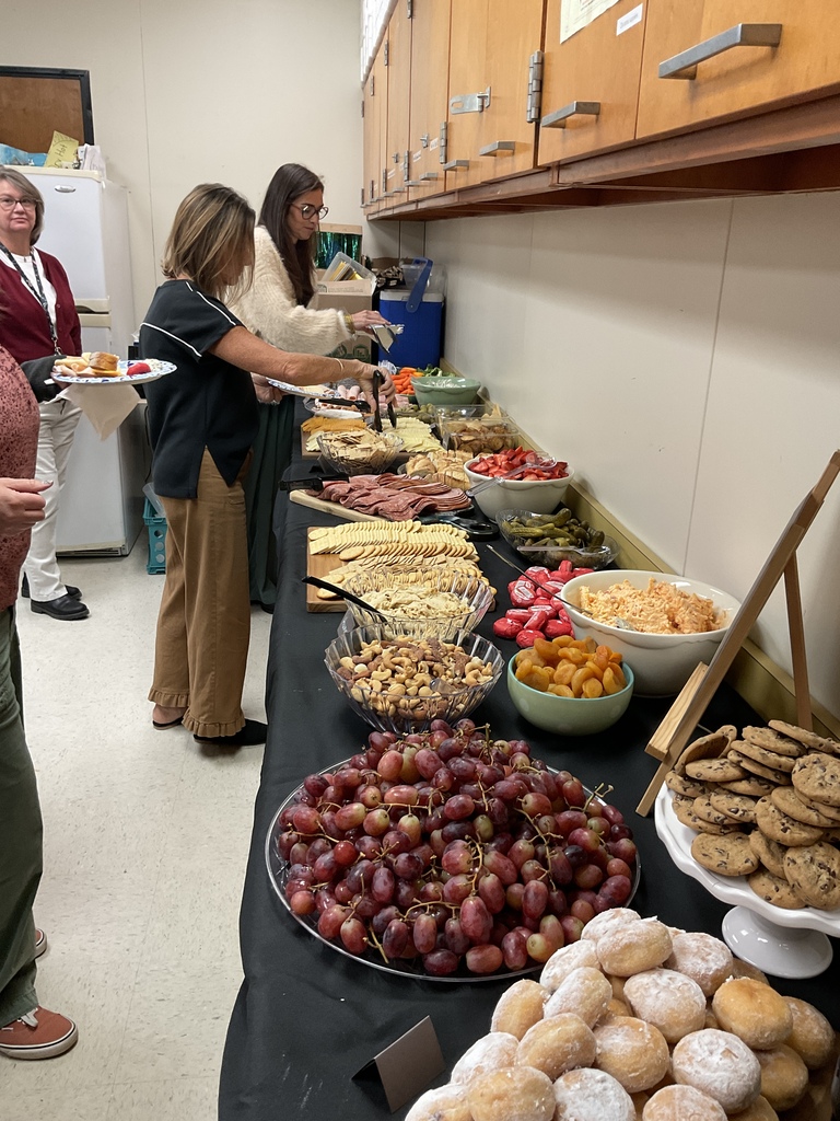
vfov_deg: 61.7
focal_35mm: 29
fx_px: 938
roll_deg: -1.8
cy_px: 560
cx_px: 420
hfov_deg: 48.2
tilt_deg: -19.1
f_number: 1.8
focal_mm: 3
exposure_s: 1/60
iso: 64
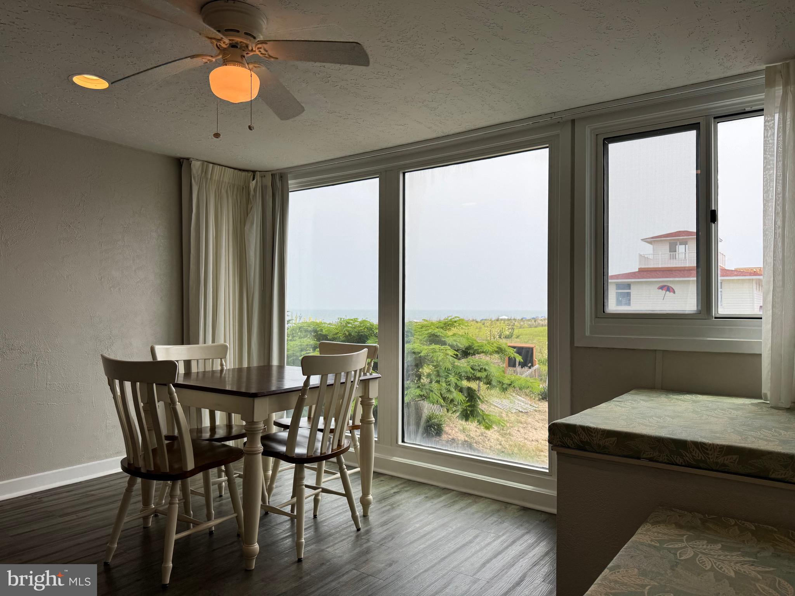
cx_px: 398
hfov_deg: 71.6
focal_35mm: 24
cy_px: 298
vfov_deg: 56.8
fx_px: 551
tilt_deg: +0.0
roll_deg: -0.9
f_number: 1.78
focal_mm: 6.76
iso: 80
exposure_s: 1/1366
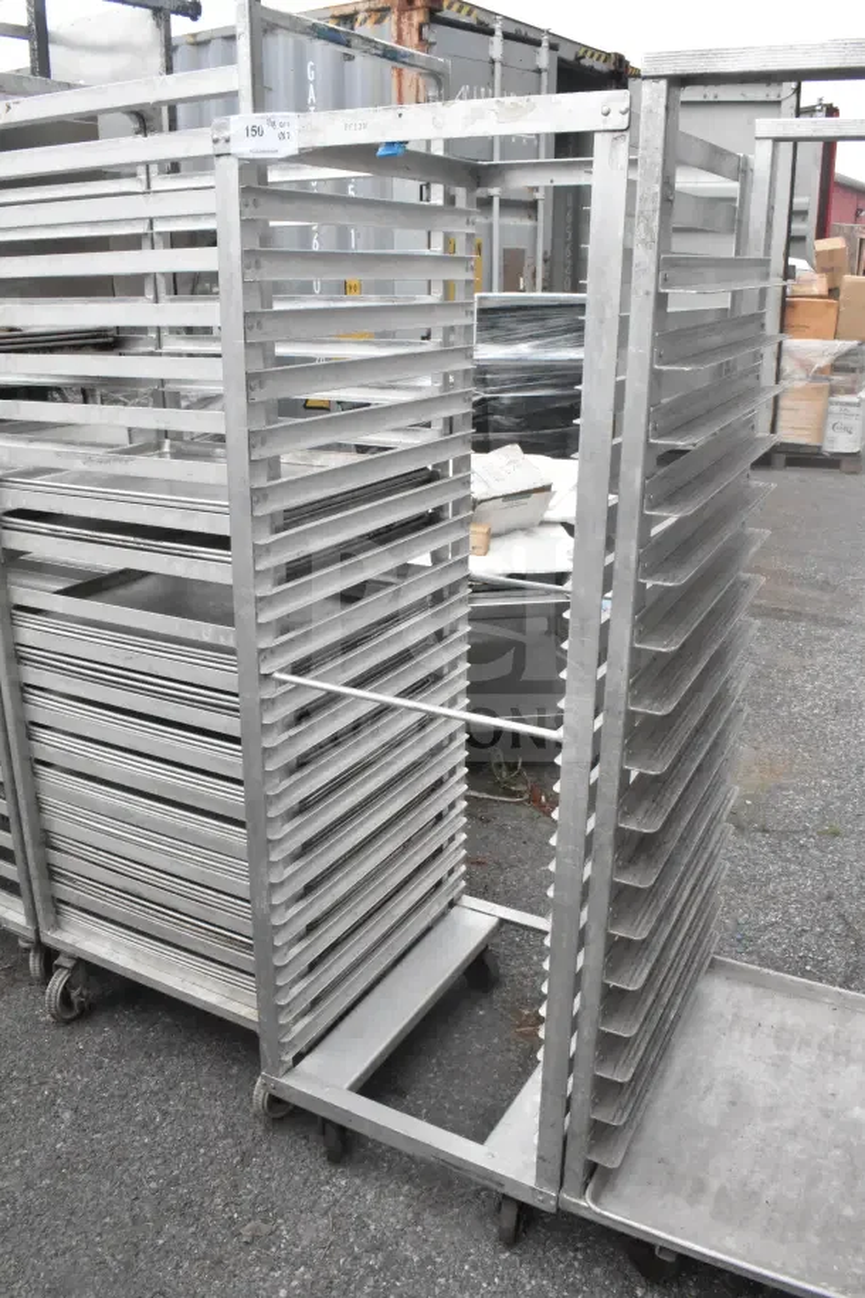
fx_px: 1081
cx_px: 432
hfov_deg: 43.6
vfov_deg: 61.9
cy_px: 649
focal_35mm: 30
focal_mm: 20
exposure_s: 1/1250
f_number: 18
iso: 6400
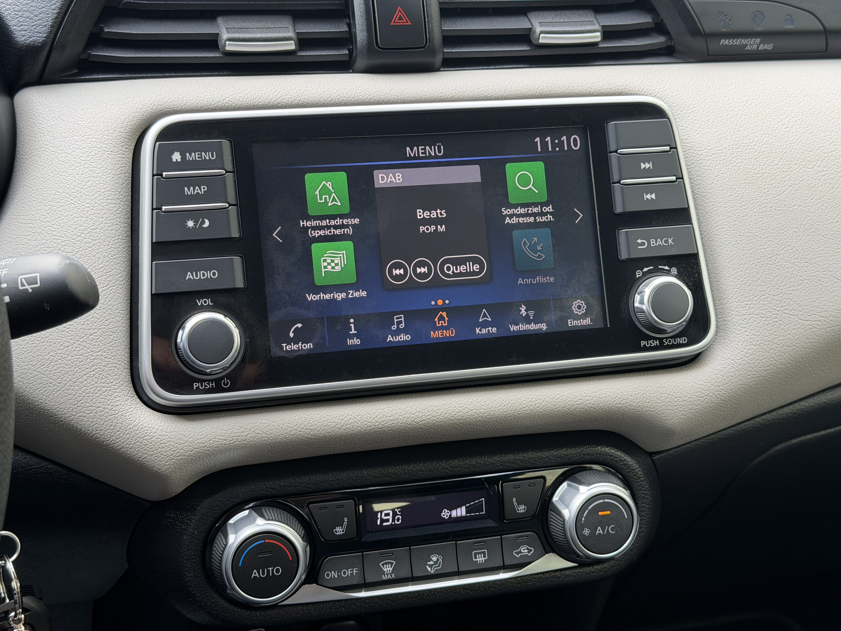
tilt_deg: -21.9
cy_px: 316
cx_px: 420
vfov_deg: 30.3
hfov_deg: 39.7
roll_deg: -2.8
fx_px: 1166
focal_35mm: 48
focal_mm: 6.76
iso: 80
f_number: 1.78
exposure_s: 1/121
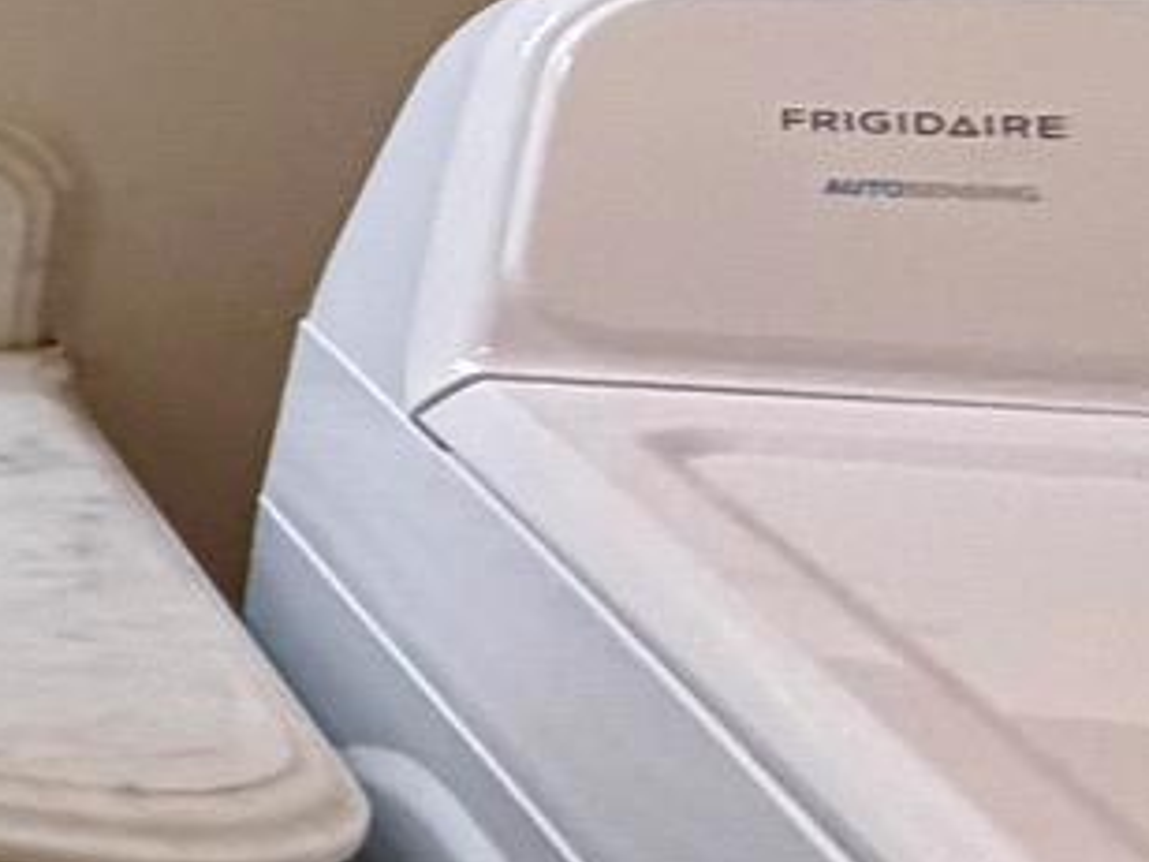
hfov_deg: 10.7
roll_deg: +4.8
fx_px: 3087
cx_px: -2529
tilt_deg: -13.0
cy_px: 220
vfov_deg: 15.8
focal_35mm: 93
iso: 200
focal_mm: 2.22
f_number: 2.2
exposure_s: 1/120
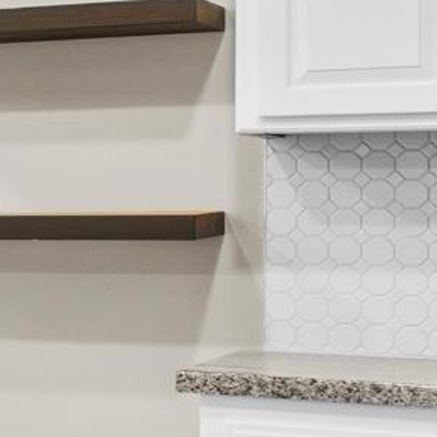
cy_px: 198
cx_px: -701
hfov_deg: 10.7
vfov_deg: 13.2
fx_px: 1885
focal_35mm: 132
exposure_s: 1/4
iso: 320
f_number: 7.1
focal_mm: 12
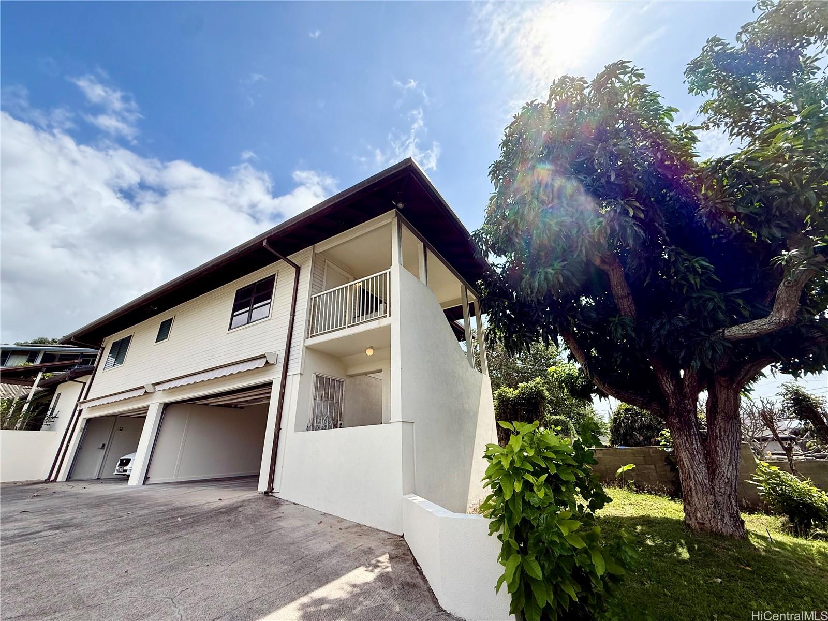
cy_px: 310
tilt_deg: +23.7
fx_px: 335
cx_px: 414
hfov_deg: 102.1
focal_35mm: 14
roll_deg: +1.6
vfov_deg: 85.7
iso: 64
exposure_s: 1/1745
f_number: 2.2
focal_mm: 2.22
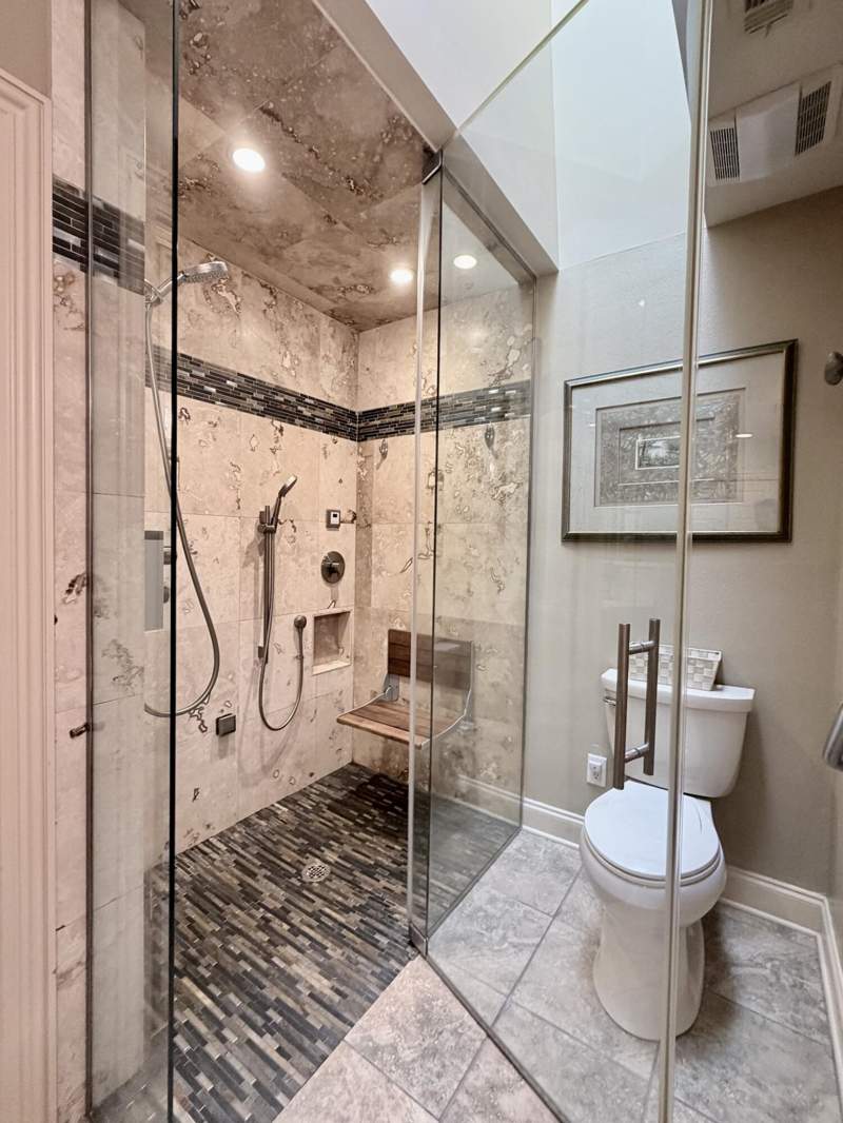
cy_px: 562
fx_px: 454
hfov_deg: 85.7
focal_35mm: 14
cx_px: 422
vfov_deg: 102.1
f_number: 2.2
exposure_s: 1/60
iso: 320
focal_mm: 2.22
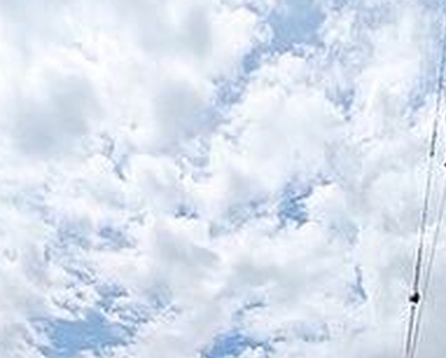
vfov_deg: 28.2
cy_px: 475
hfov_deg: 42.9
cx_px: 222
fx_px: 568
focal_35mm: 43
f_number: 2.2
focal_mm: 1.83
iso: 47
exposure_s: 1/4808
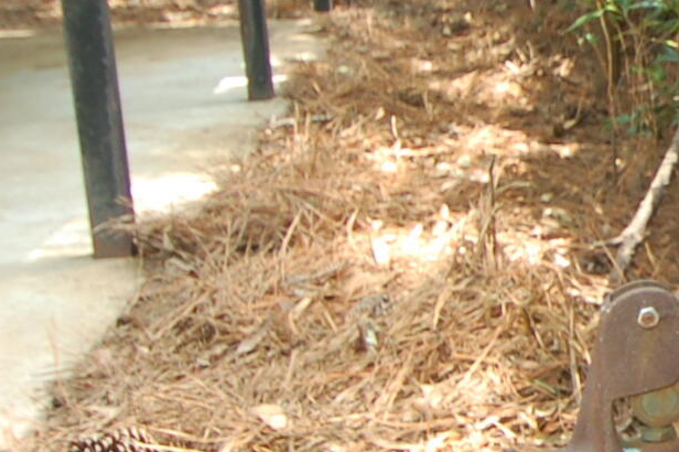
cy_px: 144
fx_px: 1376
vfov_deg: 18.6
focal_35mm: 73
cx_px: 923
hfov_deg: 23.8
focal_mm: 10
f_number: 3.5
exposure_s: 1/125
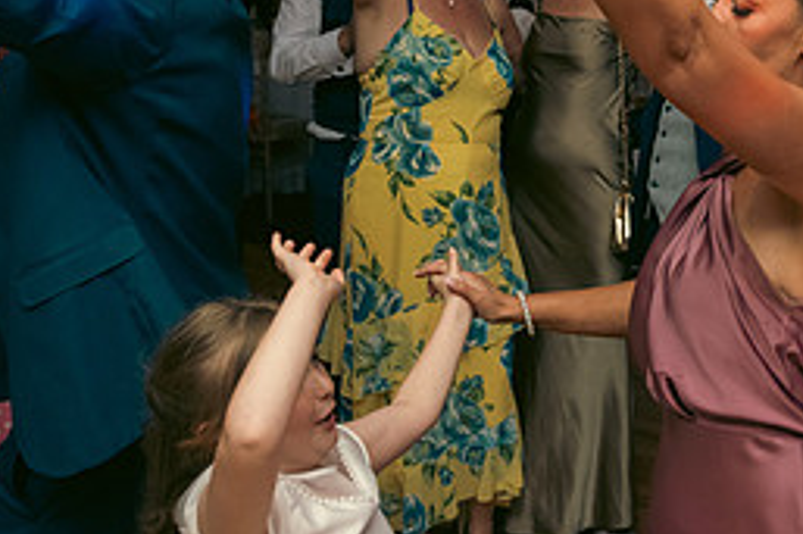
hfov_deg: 32.0
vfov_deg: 22.0
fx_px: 1360
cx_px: 641
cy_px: 123
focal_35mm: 61
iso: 800
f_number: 3.5
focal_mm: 27
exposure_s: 1/160
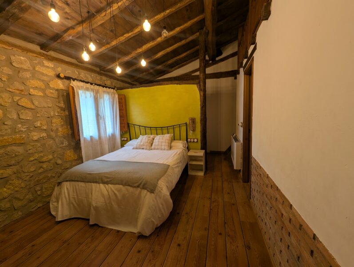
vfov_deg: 90.1
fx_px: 133
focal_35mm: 13
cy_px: 134
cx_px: 177
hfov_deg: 106.1
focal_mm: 1.95
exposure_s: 1/23.8
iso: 43
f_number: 2.2
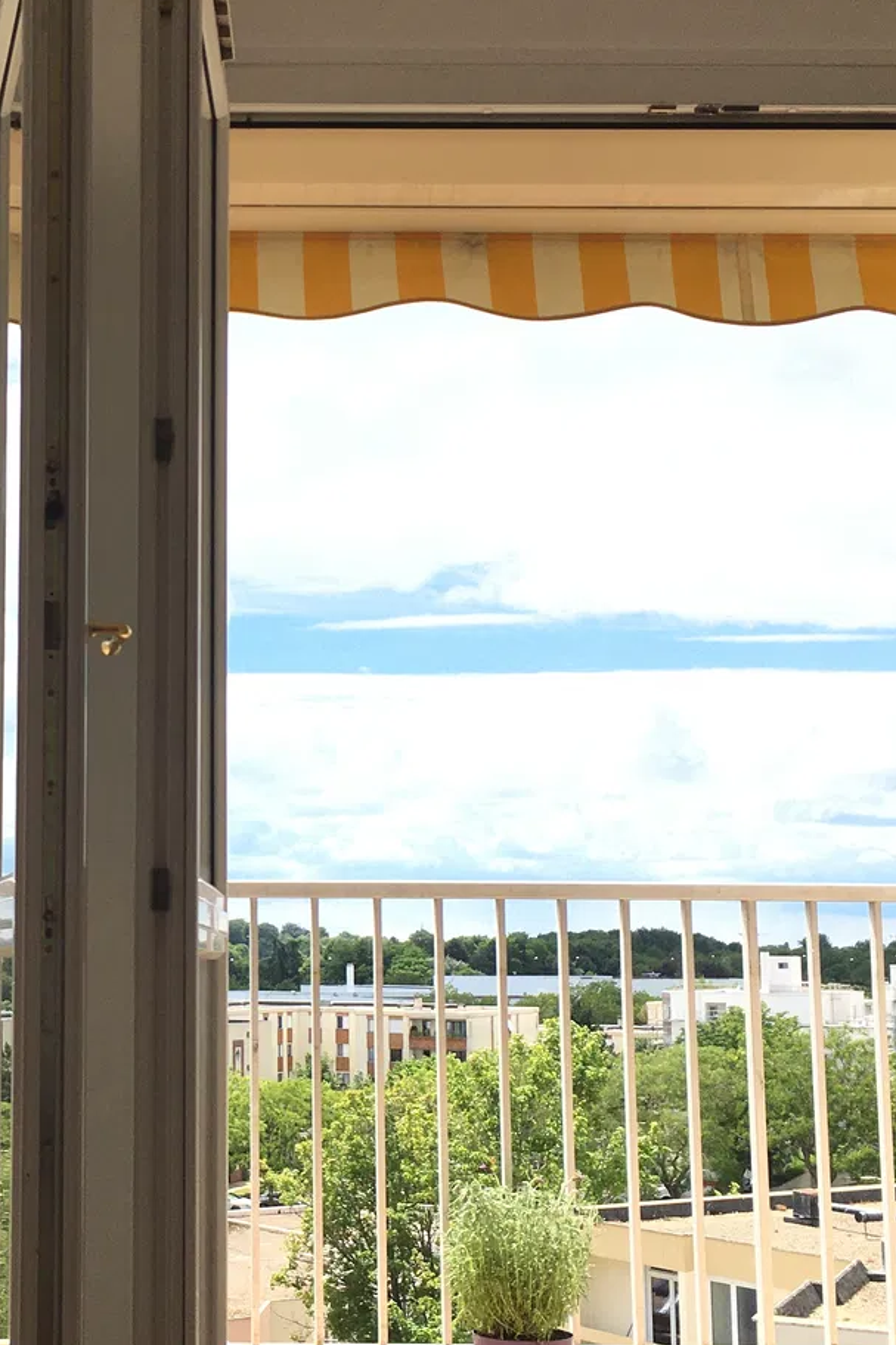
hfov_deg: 24.8
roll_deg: +0.3
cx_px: 112
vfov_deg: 37.5
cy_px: 726
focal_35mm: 53
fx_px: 1979
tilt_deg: +7.3
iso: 25
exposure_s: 1/1538
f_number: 2.2
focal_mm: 4.15
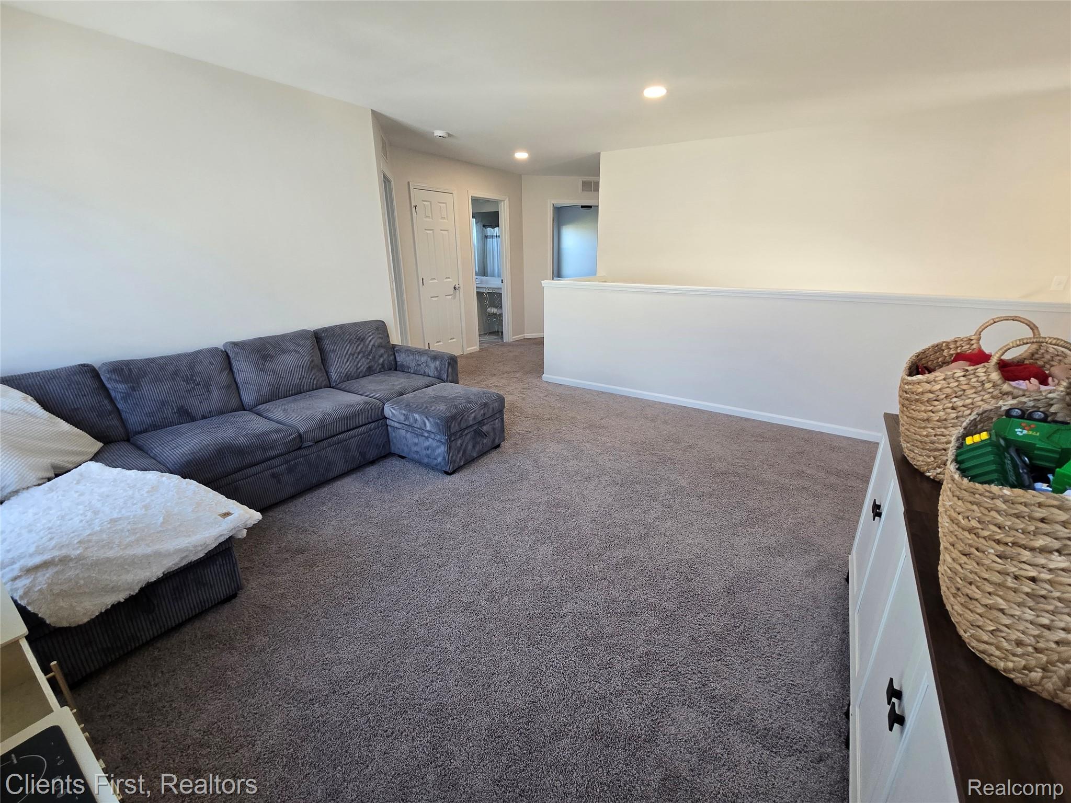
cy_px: 402
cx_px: 536
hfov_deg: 106.2
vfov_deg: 89.9
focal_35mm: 13
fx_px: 402
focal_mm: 2.2
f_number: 2.2
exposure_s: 1/100
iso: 160
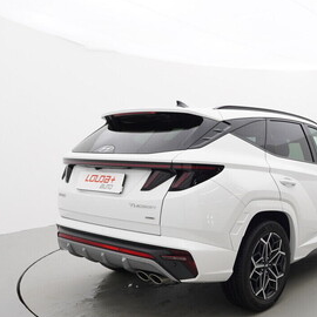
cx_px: 255
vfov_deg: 42.8
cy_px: 190
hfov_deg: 41.1
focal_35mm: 39
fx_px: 403
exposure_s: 1/80
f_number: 5.6
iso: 200
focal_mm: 15
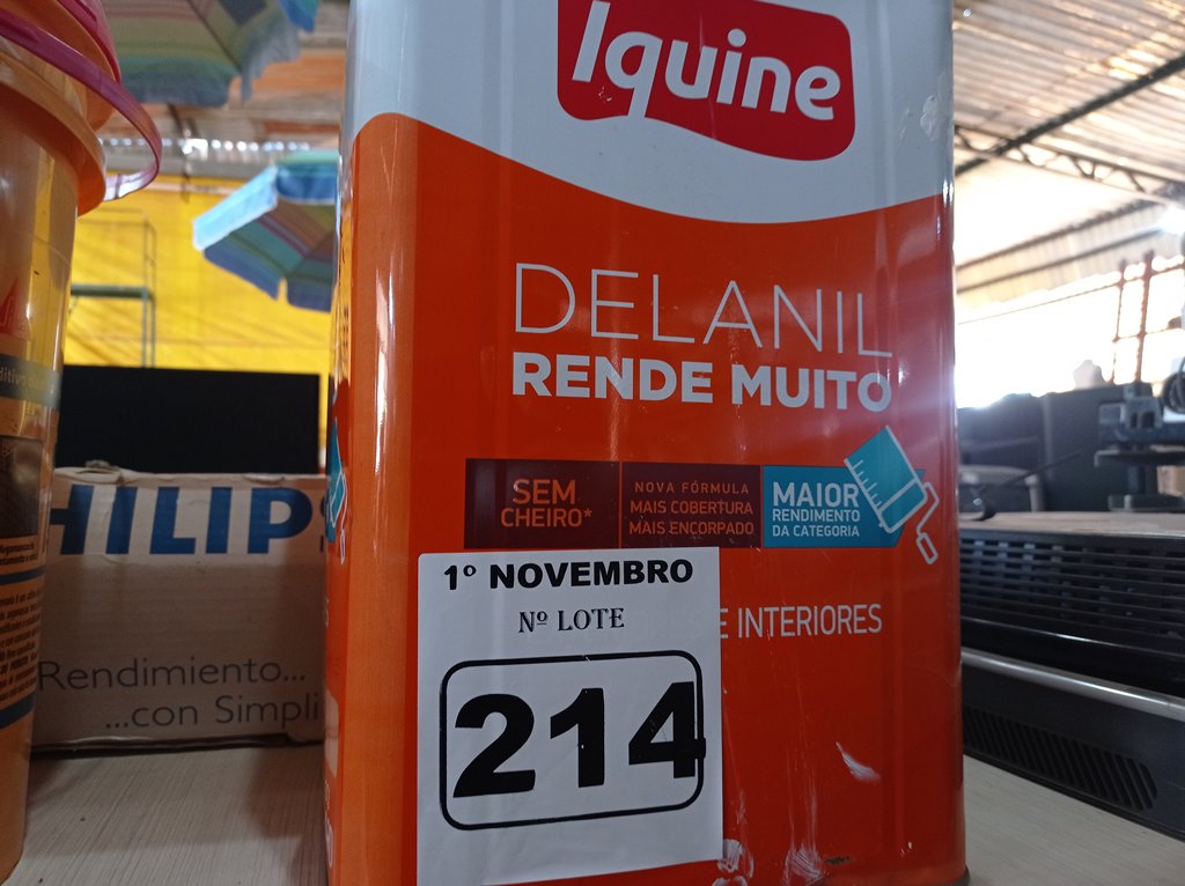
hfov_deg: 63.5
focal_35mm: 28
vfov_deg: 49.7
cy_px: 443
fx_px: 958
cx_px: 592
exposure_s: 1/30
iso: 292
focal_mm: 4.7
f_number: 1.79
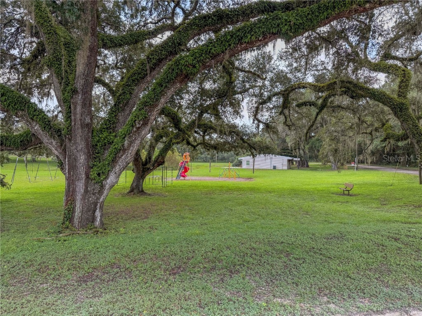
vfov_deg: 56.8
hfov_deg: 71.6
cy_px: 158
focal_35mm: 24
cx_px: 211
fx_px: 293
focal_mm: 6.76
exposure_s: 1/600
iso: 100
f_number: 1.8
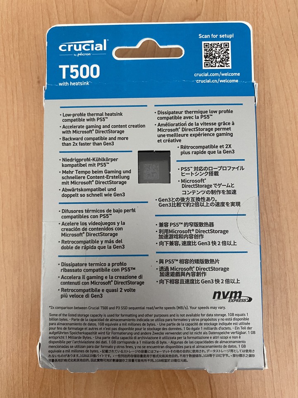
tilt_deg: -84.5
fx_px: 298
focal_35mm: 26
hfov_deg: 53.1
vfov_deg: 67.3
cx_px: 149
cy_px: 199
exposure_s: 1/60
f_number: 1.8
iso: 320
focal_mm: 4.25
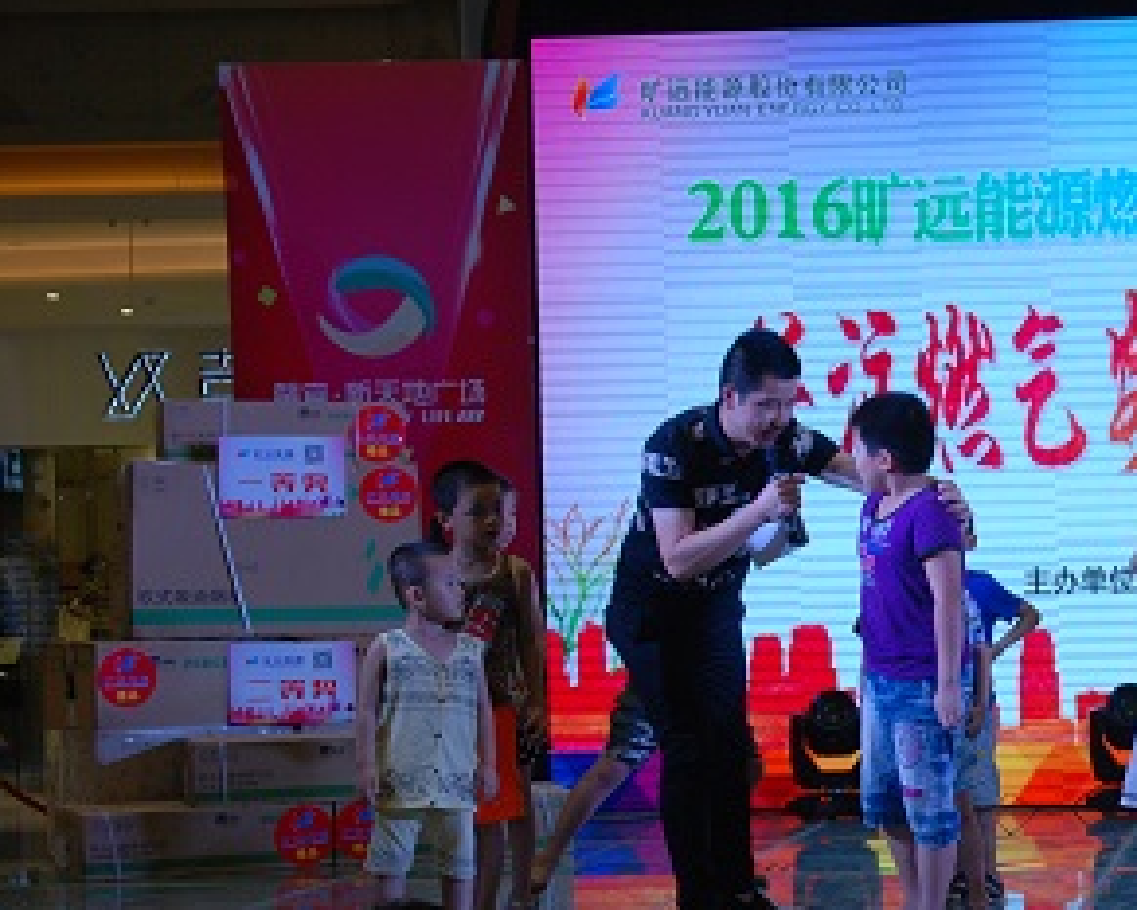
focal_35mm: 87
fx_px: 2929
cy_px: 635
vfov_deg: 17.6
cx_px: 1086
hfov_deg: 21.3
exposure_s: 1/160
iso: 320
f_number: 4.2
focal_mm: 30
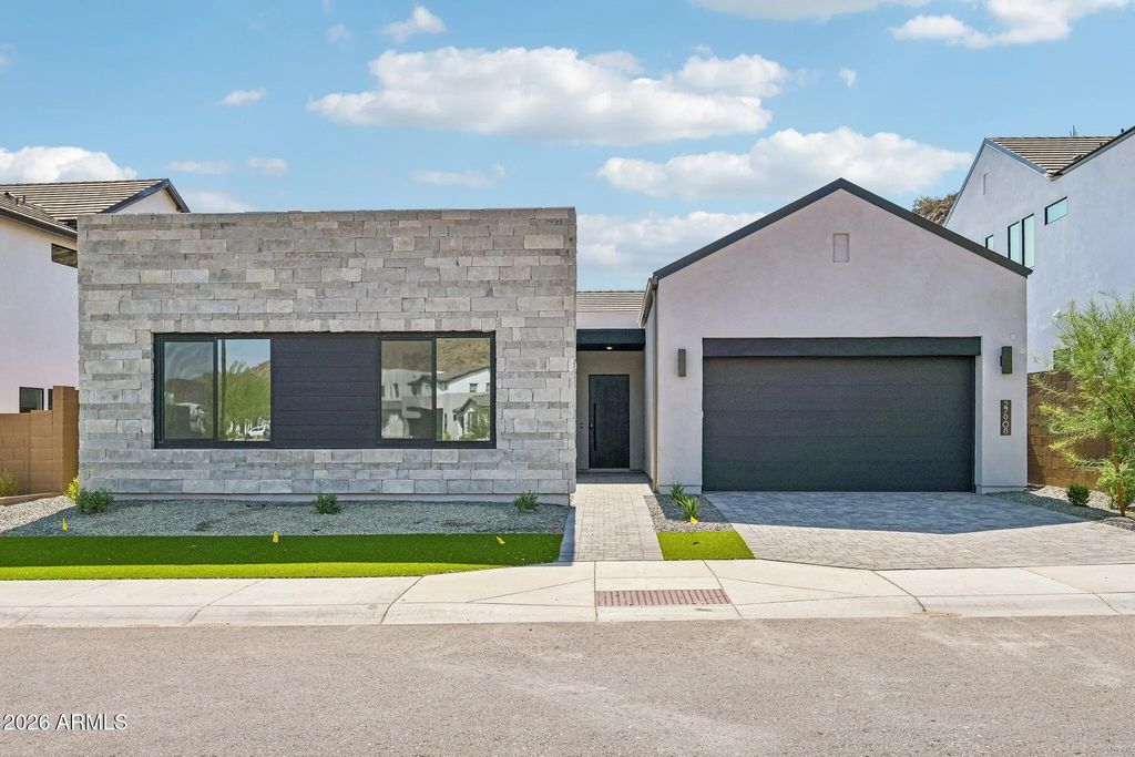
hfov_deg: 61.9
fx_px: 946
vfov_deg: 43.6
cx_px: 568
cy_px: 378
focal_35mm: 30
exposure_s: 1/500
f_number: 8
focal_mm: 30
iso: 100
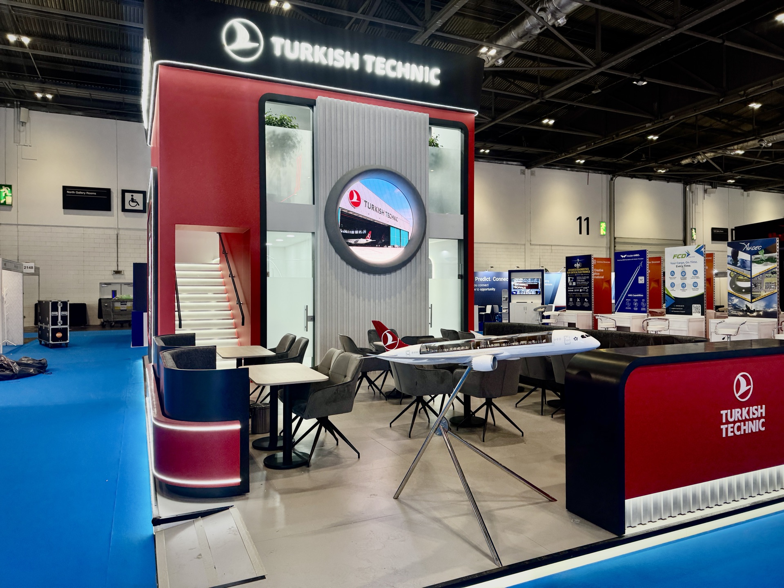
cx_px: 392
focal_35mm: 24
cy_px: 294
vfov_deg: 56.8
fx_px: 544
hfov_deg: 71.6
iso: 100
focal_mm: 6.76
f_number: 1.78
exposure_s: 1/100
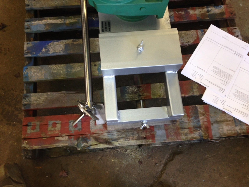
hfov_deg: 55.4
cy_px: 94
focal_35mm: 33
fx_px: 237
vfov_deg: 42.9
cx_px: 124
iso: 80
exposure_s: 1/20
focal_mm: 4.12
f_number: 2.4
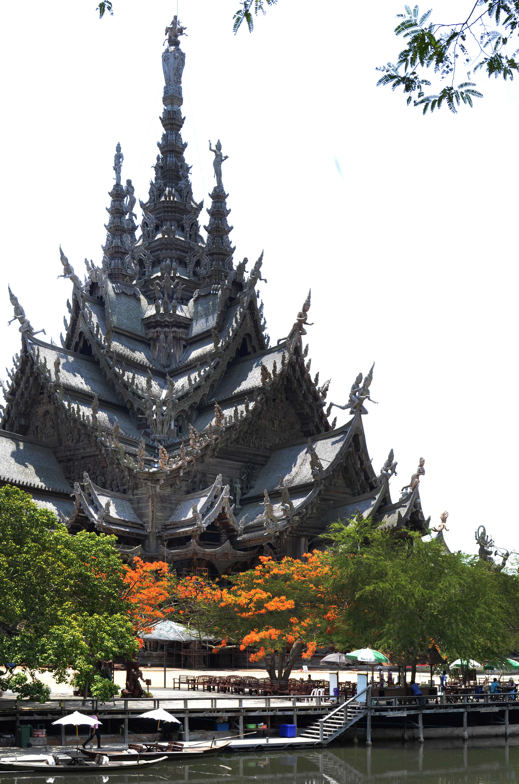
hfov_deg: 25.6
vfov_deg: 37.9
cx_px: 260
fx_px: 1140
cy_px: 392
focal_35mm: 52
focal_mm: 35
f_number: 8
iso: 100
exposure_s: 1/80
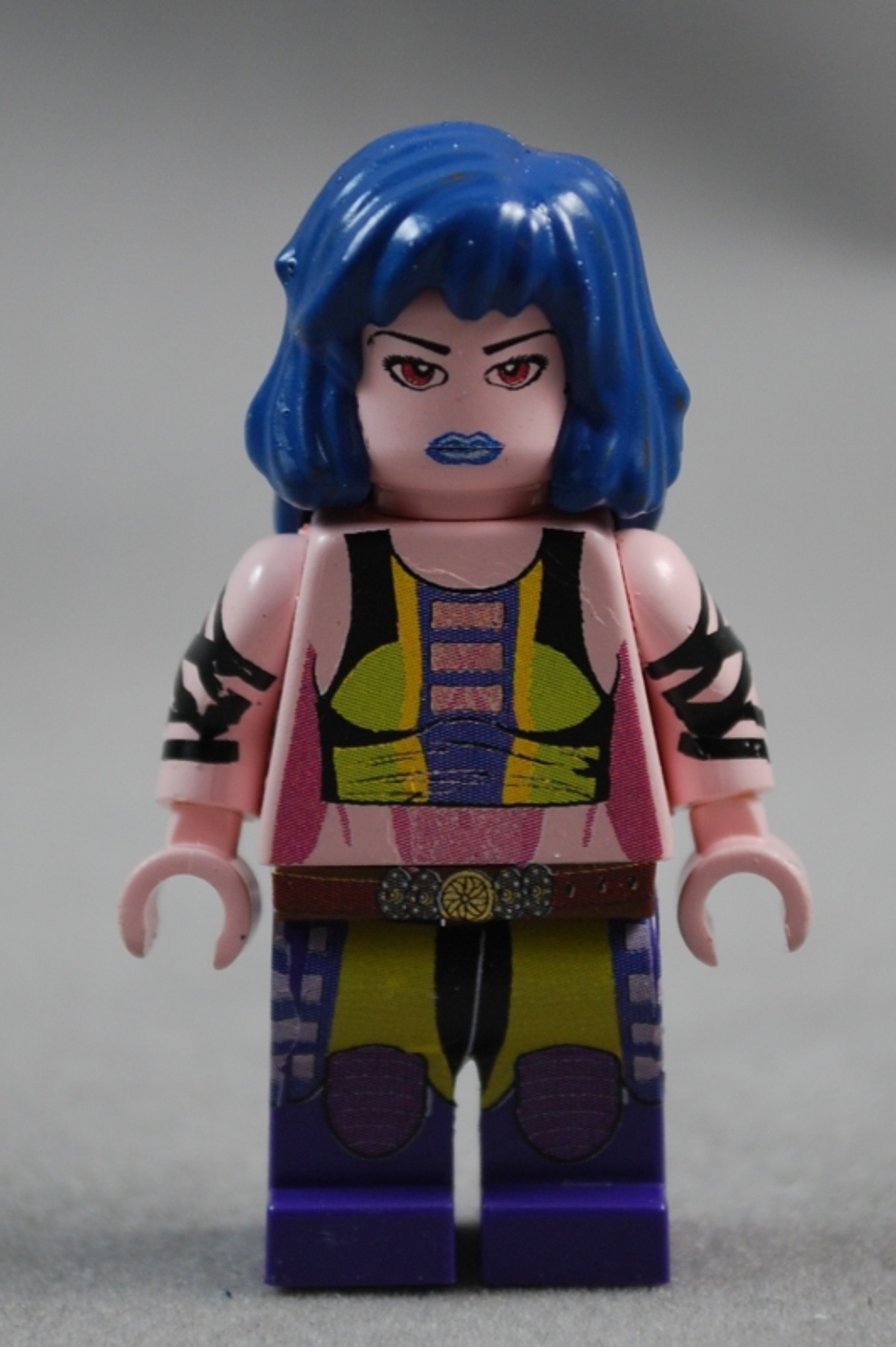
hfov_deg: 16.5
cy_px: 674
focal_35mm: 82
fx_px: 3085
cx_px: 448
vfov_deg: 24.6
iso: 320
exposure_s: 1/60
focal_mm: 55
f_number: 5.6
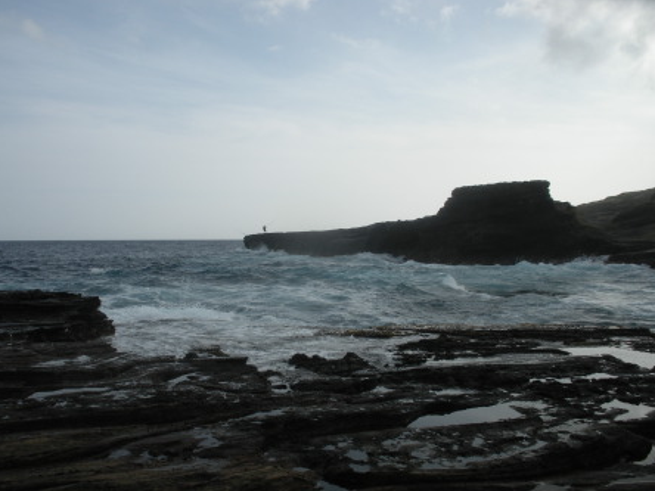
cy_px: 248
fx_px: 700
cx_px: 330
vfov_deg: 38.7
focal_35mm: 37
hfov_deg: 50.1
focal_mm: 6.3
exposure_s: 1/511
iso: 88
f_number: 5.6
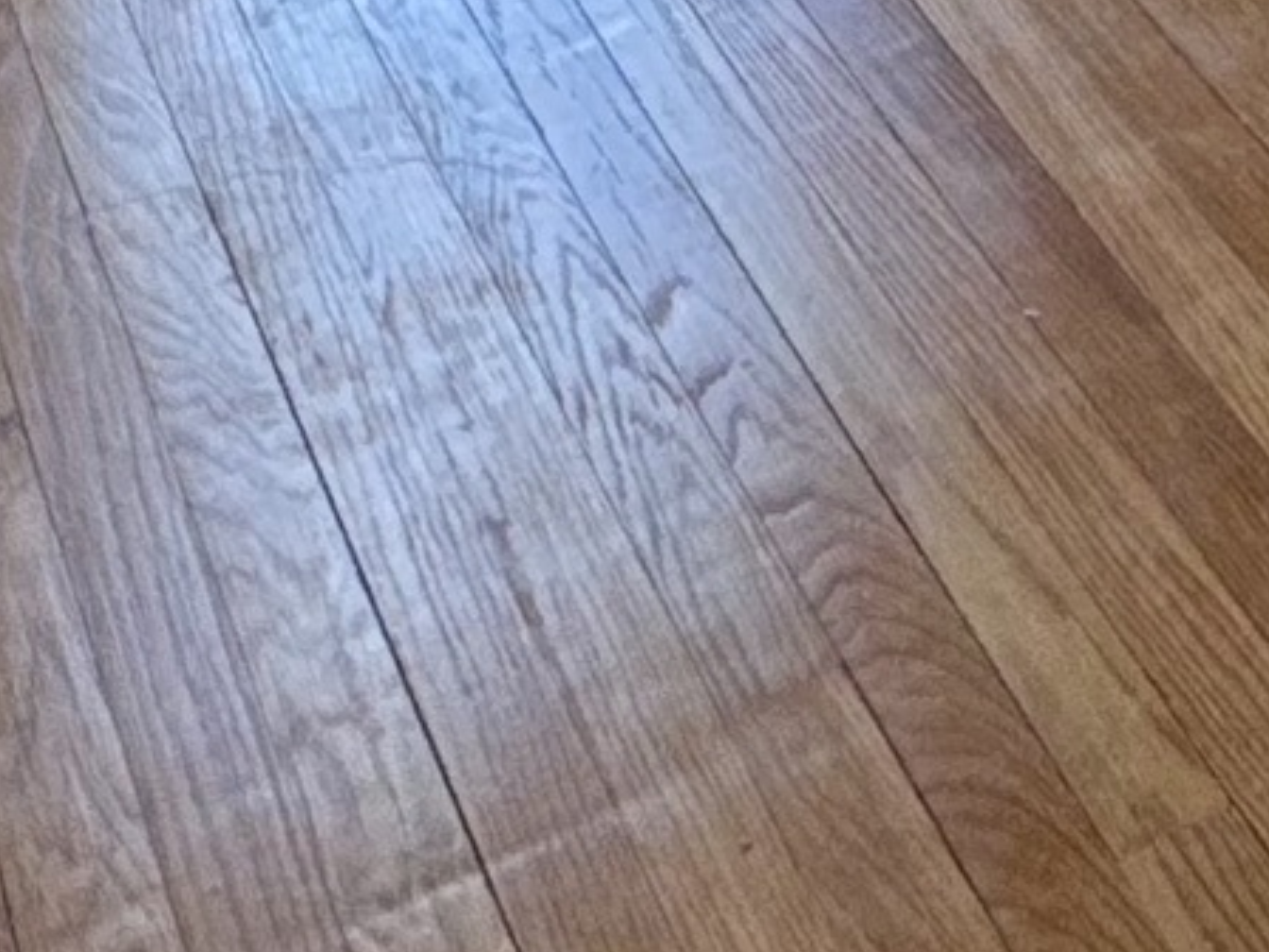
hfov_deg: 18.8
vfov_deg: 10.7
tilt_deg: -2.9
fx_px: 3519
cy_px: -1878
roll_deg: -0.8
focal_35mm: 96
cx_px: 1705
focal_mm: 2.22
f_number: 2.2
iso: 125
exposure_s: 1/120
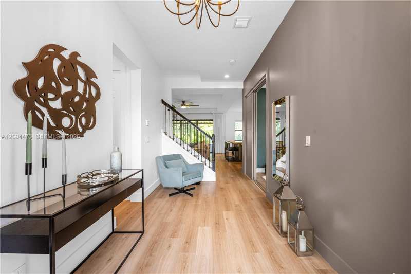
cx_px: 206
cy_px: 137
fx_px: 160
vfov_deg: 81.2
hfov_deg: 104.3
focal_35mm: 14
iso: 400
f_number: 8
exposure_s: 1/15
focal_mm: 14
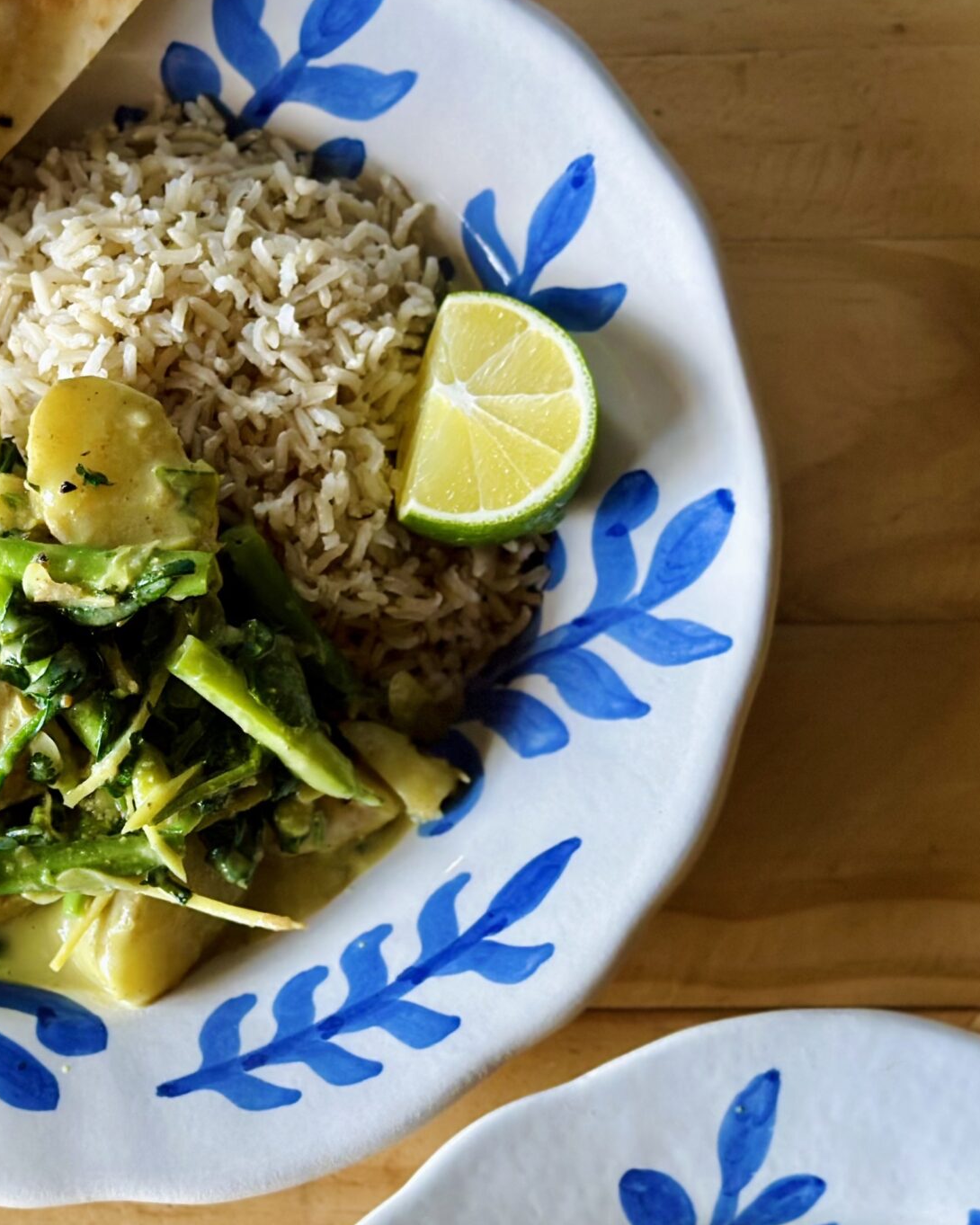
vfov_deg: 21.5
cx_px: 181
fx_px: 3191
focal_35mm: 88
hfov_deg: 17.3
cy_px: 952
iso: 200
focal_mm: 6.86
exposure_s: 1/60
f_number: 1.78
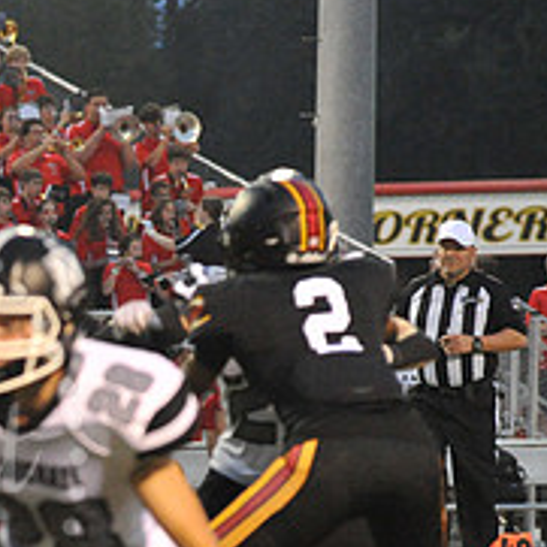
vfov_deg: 3.2
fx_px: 9743
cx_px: -202
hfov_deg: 3.2
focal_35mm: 545
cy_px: 462
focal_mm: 200
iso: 6400
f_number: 5.6
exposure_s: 1/200
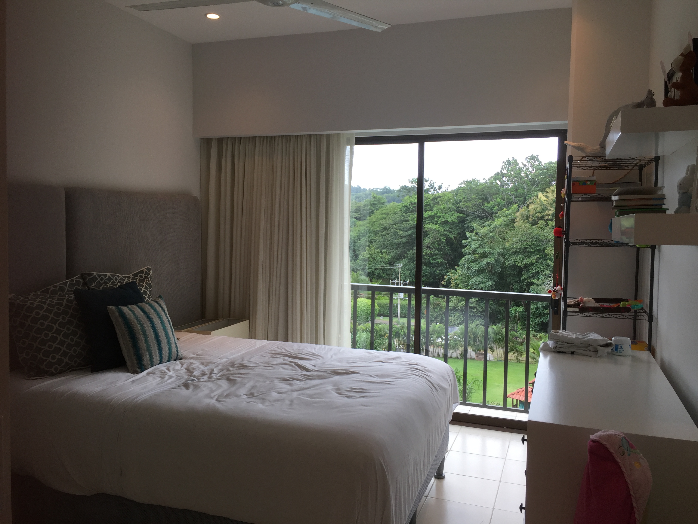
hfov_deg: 61.7
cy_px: 262
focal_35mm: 29
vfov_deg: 48.2
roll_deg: -2.1
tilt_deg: -2.0
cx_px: 349
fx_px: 585
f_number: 2.2
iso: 32
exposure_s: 1/120
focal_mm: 4.15
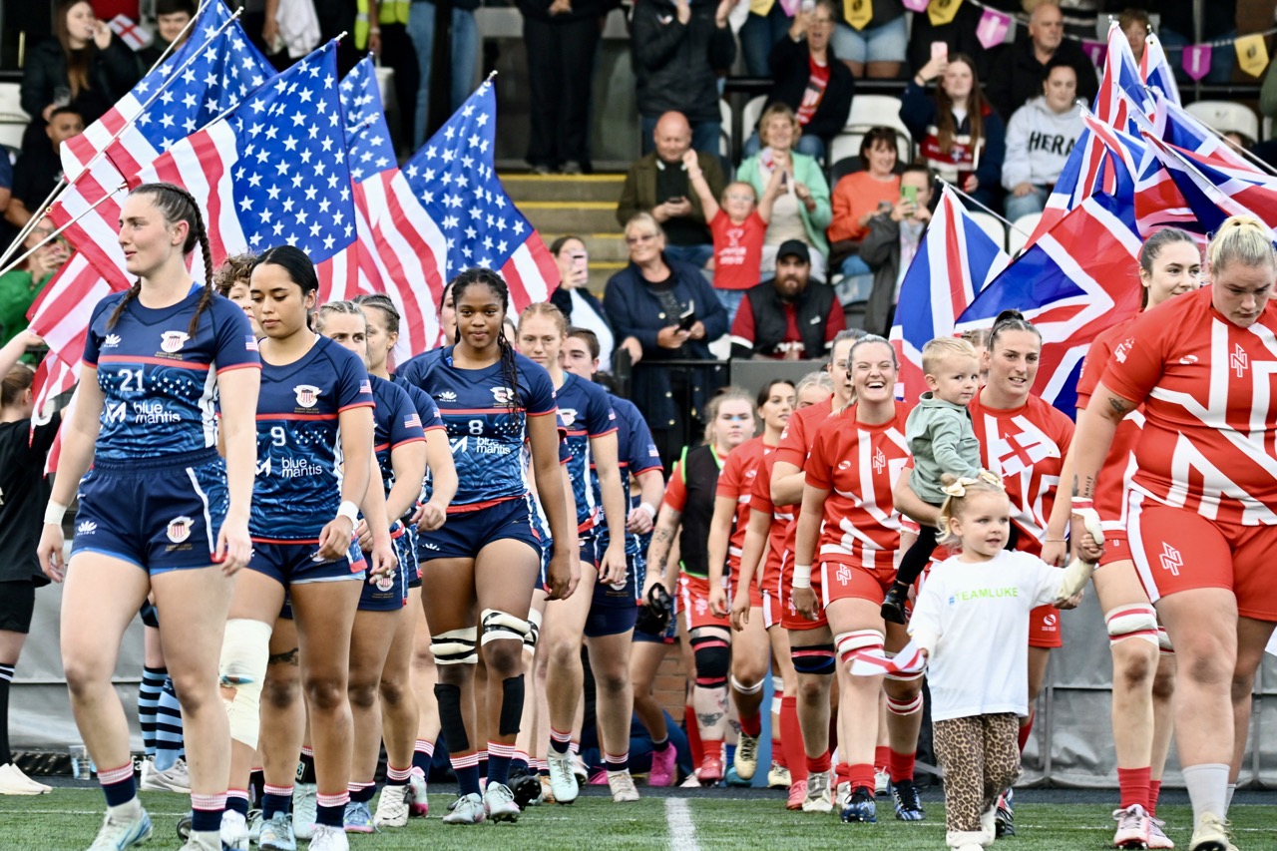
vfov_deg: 6.1
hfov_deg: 9.1
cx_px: 638
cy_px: 426
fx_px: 7980
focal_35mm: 225
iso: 800
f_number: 4.8
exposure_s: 1/250
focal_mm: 150
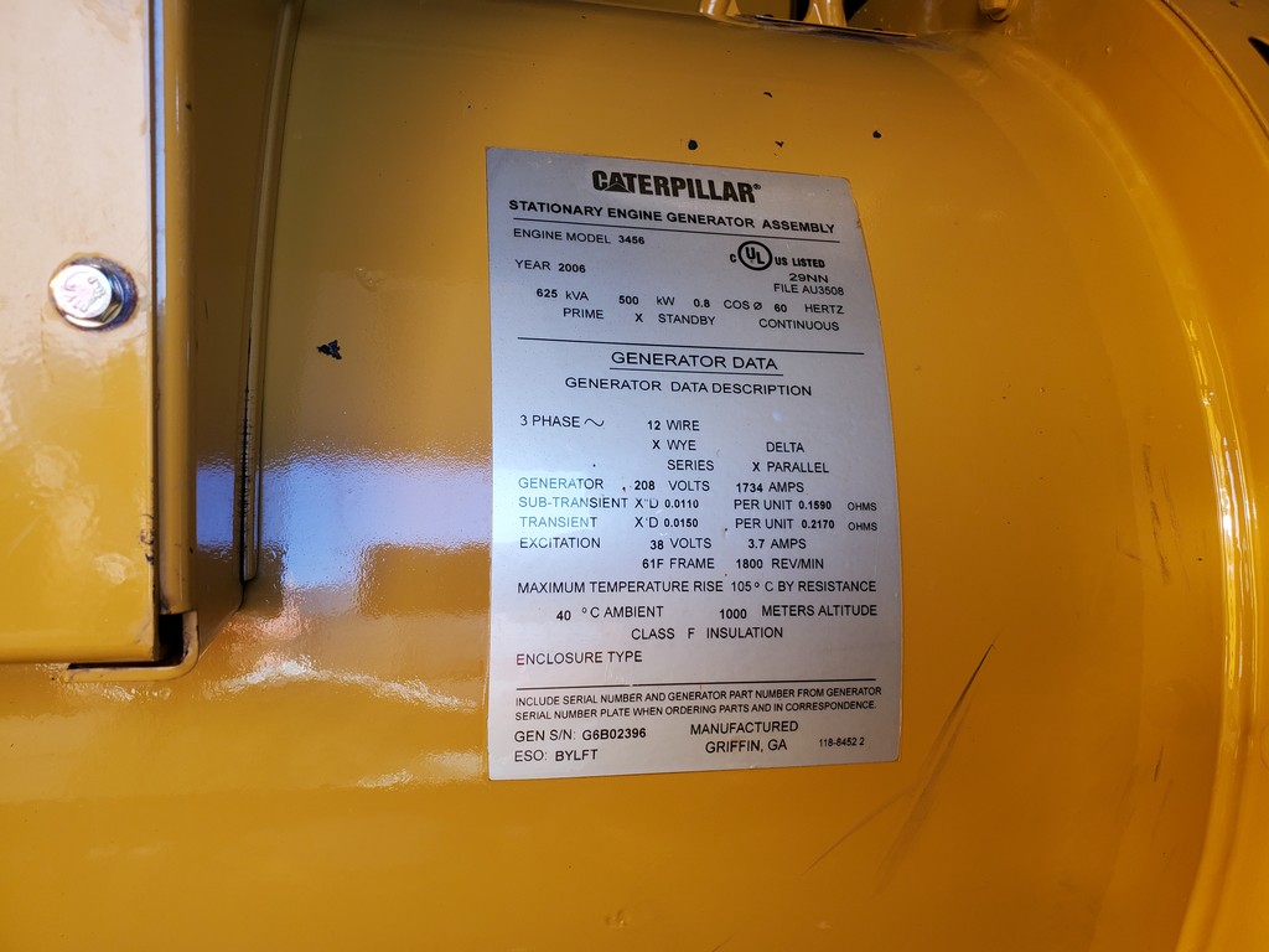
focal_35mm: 26
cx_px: 634
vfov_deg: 53.1
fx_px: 953
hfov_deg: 67.3
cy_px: 476
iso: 64
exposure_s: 1/100
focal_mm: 4.3
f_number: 2.4
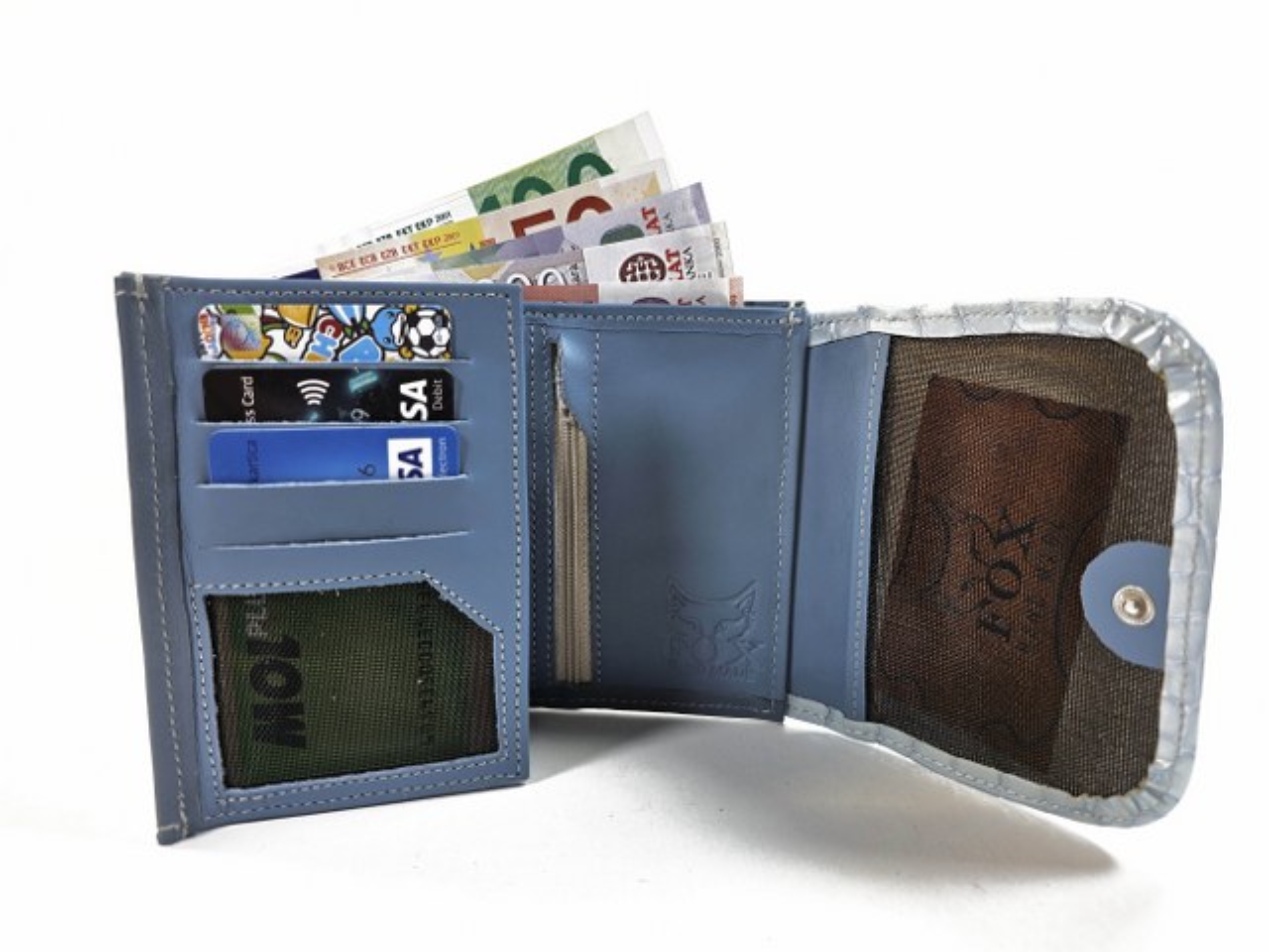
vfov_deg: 58.9
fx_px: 843
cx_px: 634
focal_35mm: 23
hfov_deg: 73.9
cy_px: 476
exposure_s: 1/100
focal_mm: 6.3
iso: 12
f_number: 1.7
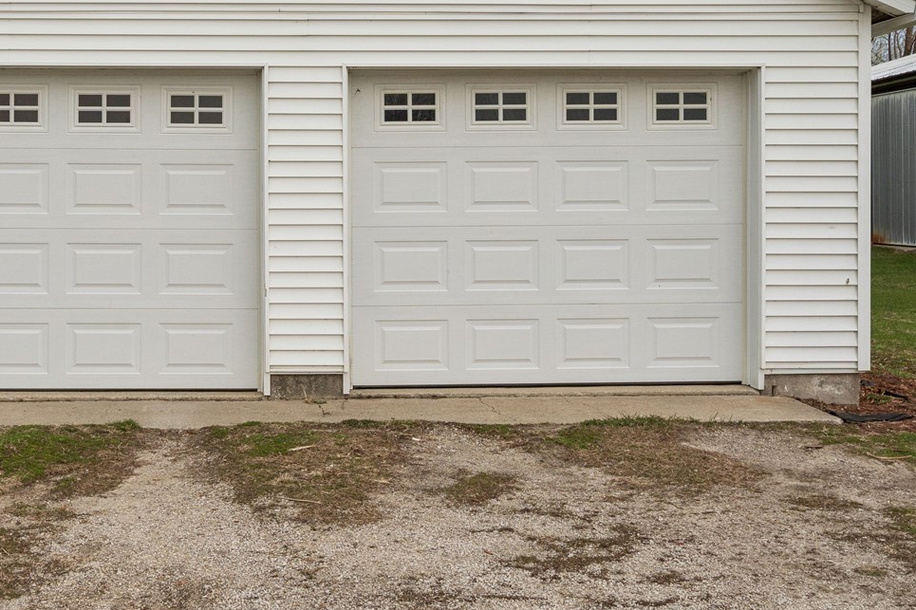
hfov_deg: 38.4
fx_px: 1297
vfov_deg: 26.0
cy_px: 119
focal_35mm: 51
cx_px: 290
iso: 400
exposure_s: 1/320
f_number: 9
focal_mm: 29
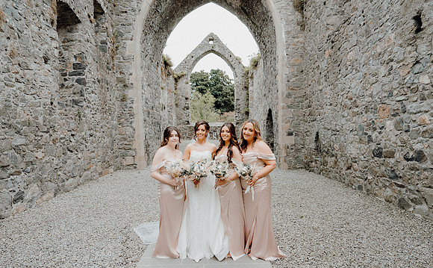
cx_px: 217
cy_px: 143
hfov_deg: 73.5
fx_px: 290
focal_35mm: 25
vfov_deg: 49.6
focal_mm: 24
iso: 125
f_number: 3.5
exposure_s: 1/160
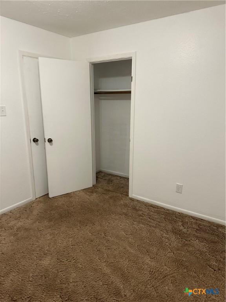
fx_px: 209
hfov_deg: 56.8
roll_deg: -1.5
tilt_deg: -11.6
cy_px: 151
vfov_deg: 71.6
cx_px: 113
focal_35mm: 24
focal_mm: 6.86
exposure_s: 1/60
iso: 250
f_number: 1.78
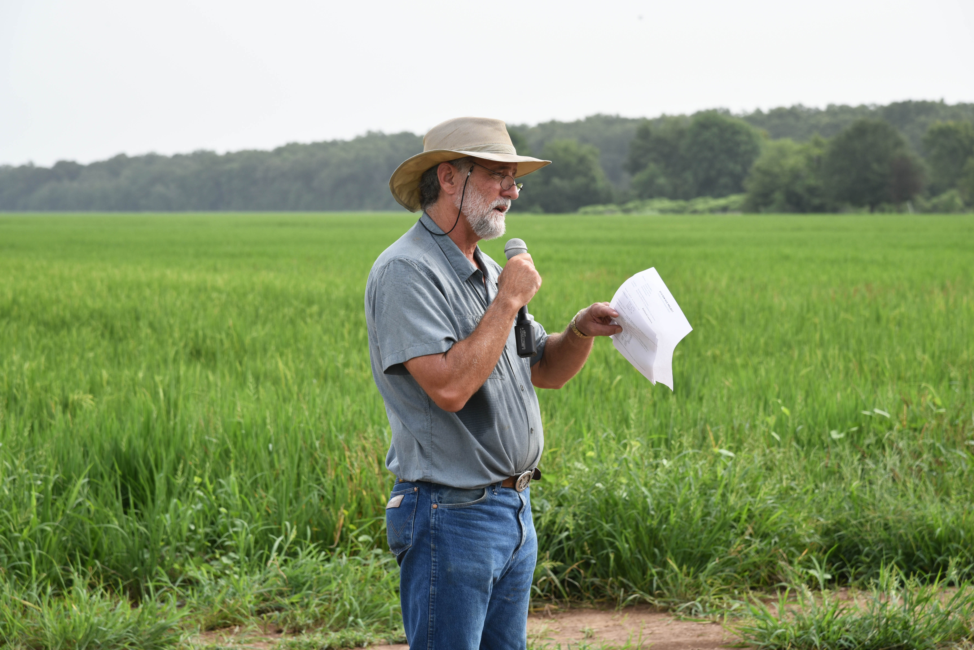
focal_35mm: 120
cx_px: 487
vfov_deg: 11.4
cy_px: 325
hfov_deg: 17.1
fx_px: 3248
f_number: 9
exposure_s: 1/320
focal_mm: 120
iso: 250
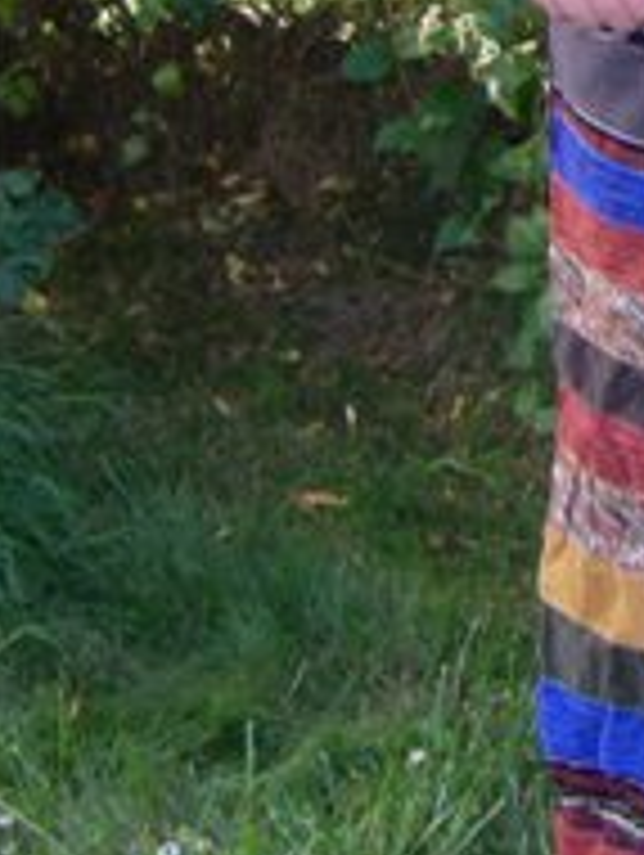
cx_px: 923
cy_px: -261
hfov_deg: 11.2
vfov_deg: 14.7
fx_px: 3168
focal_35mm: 128
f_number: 3.5
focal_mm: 6.3
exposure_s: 1/50
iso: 80
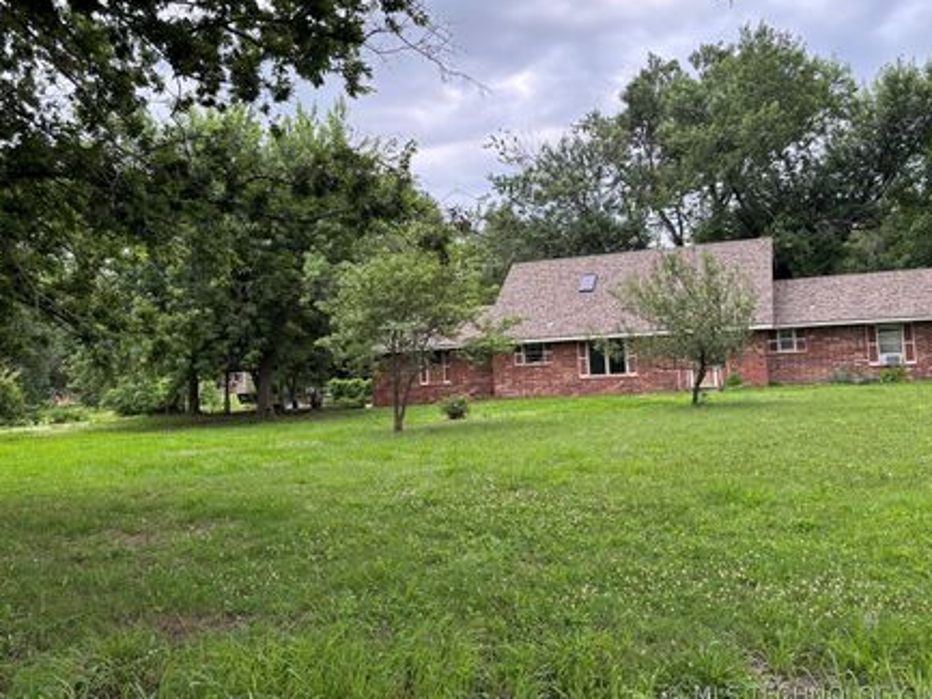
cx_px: 489
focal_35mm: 30
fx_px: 808
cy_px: 311
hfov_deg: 59.9
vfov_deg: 46.7
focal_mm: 5.96
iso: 40
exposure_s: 1/251
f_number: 1.6
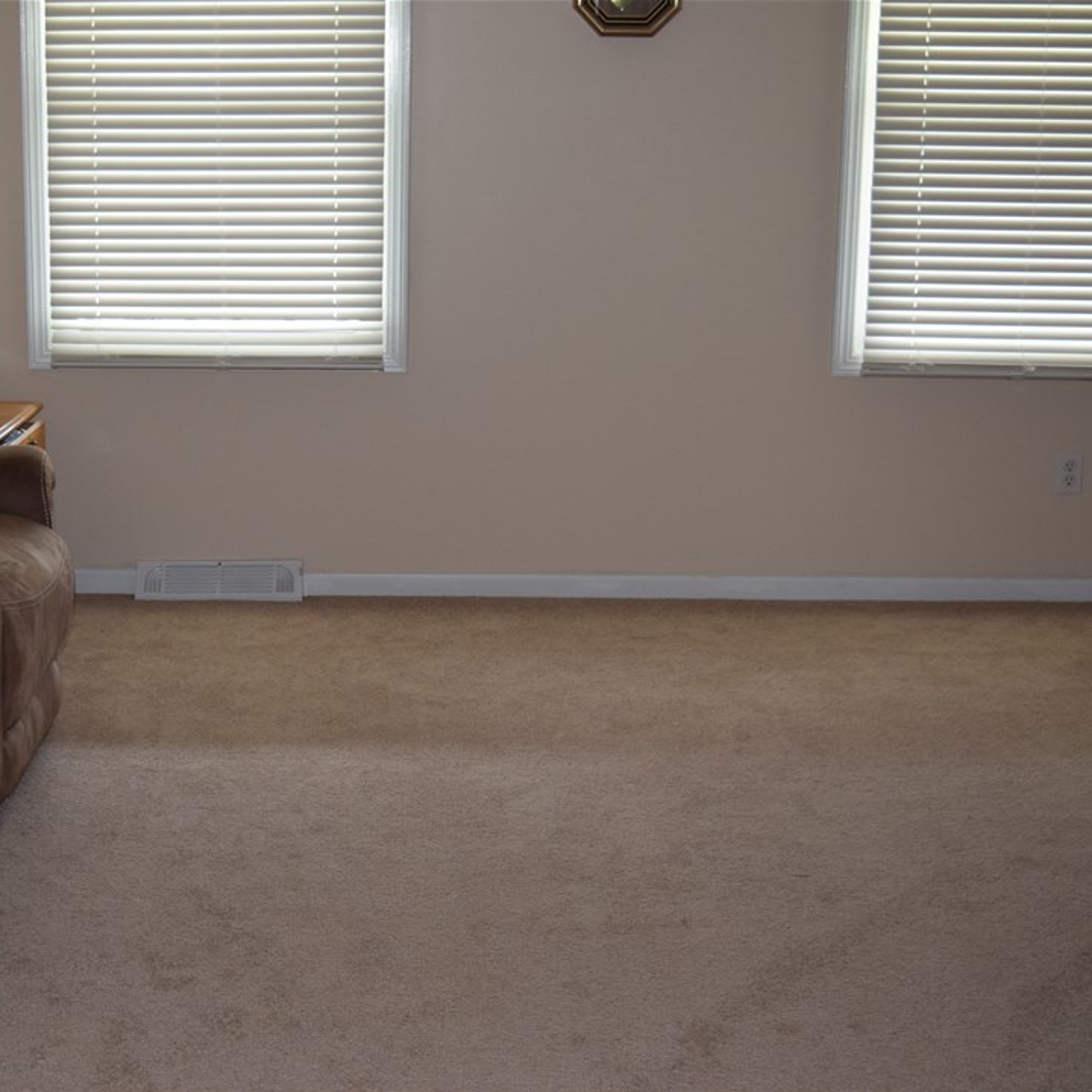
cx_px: 318
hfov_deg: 28.5
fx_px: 2129
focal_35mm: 60
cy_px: 548
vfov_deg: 28.8
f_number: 4.5
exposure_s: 1/80
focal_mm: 31
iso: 800
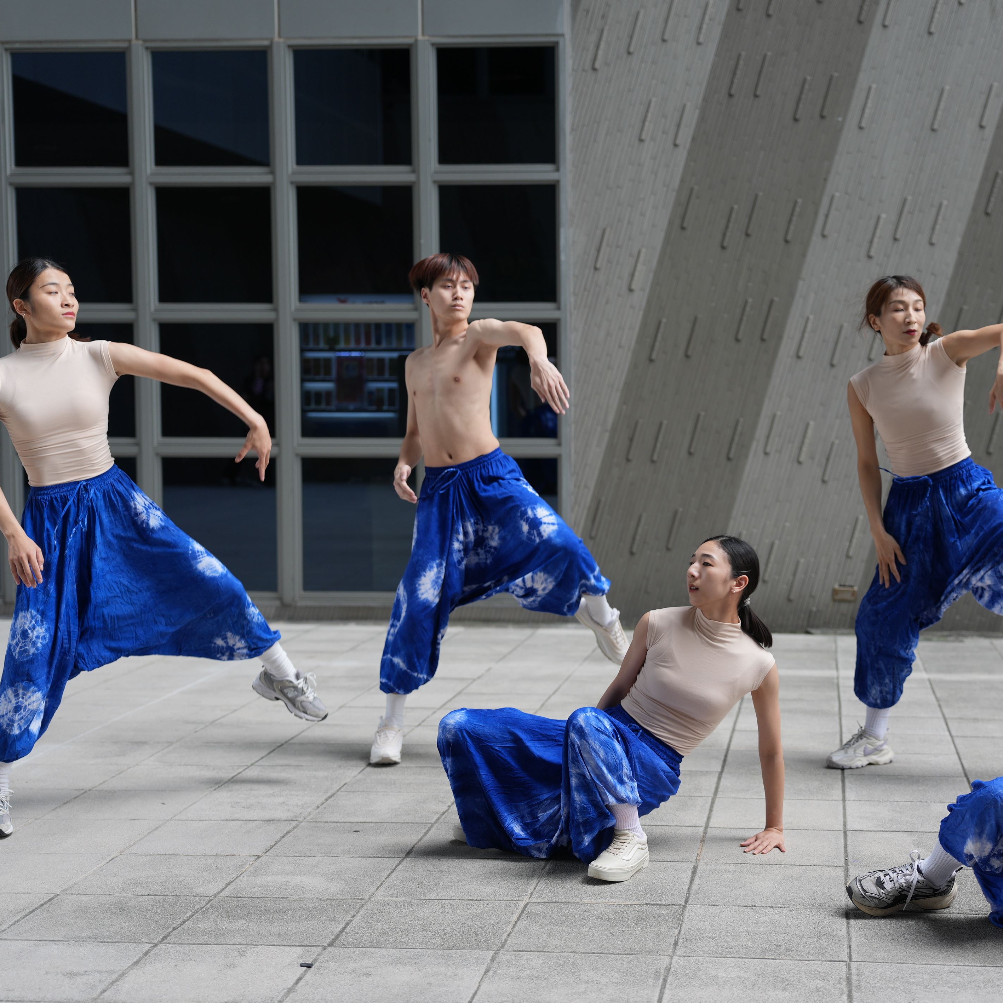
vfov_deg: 30.0
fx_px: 1869
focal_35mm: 57
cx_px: 627
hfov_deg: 29.9
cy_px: 501
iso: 125
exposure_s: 1/400
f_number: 2
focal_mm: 44
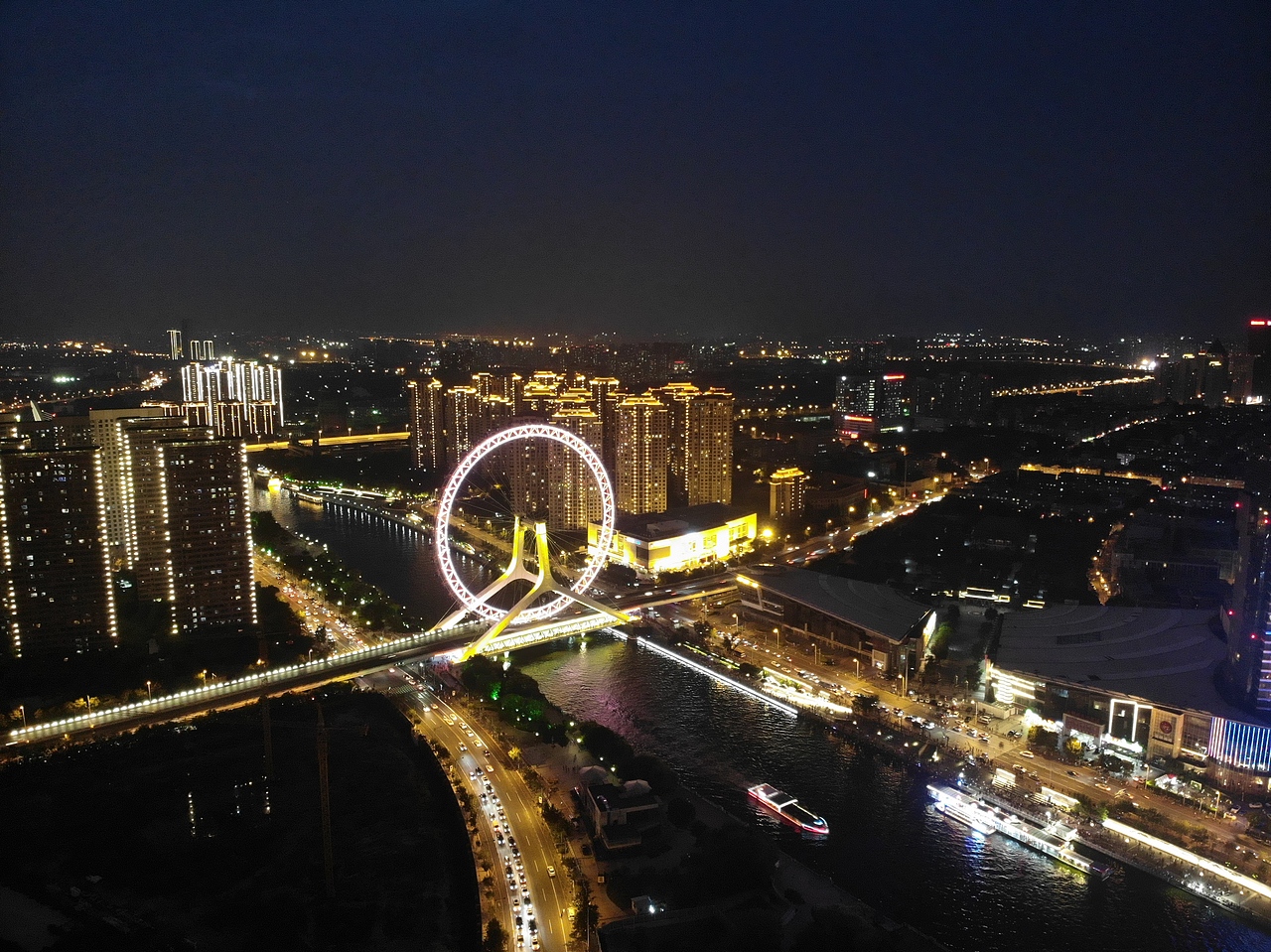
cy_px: 476
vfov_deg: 56.8
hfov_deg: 71.6
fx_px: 881
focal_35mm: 24
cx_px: 636
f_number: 2.8
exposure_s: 1/4
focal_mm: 4.5
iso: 800
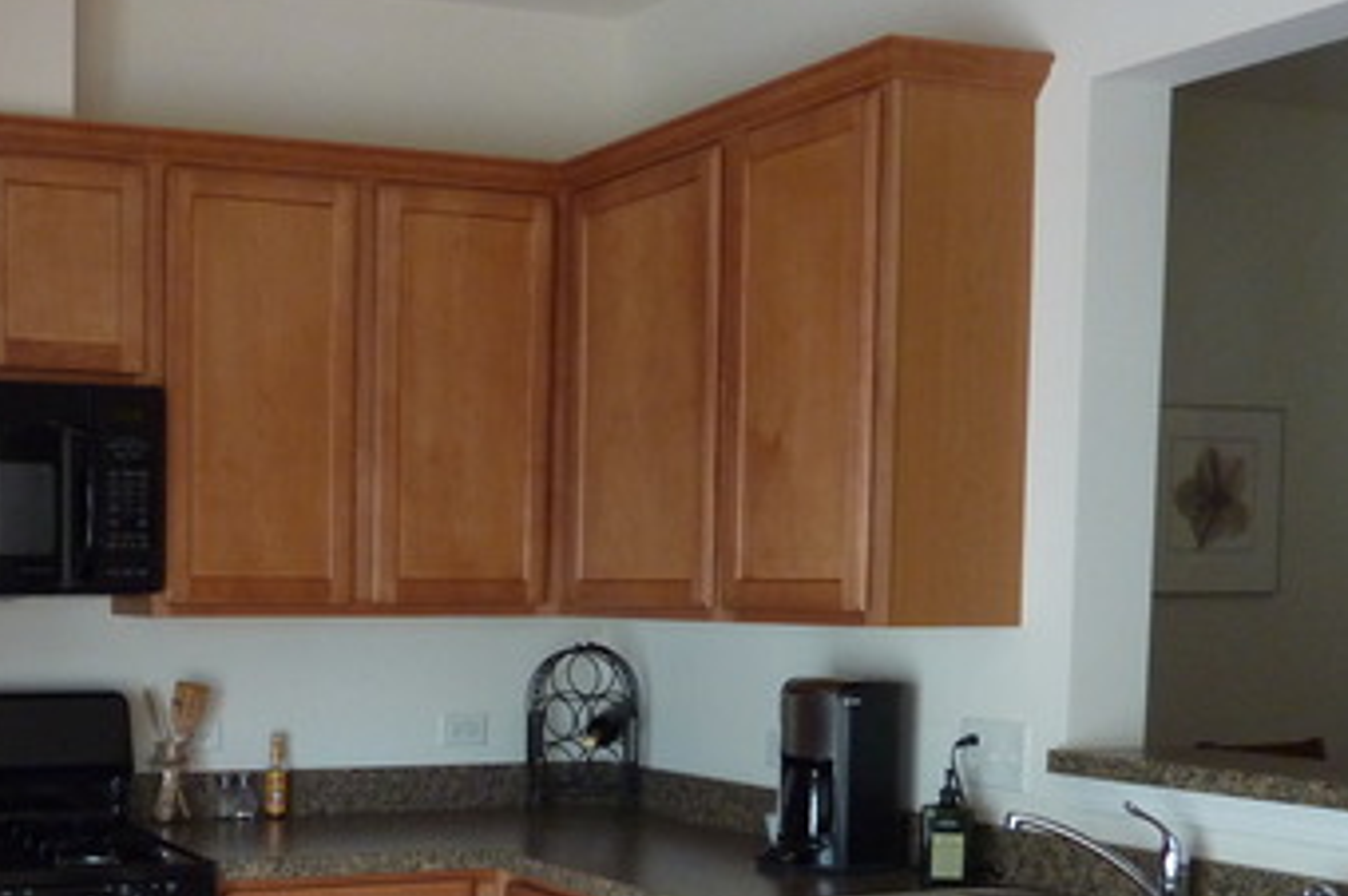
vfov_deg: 26.7
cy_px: 769
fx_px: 1833
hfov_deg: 38.5
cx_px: 226
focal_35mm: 49
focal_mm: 4.1
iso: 250
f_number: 3.3
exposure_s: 1/30
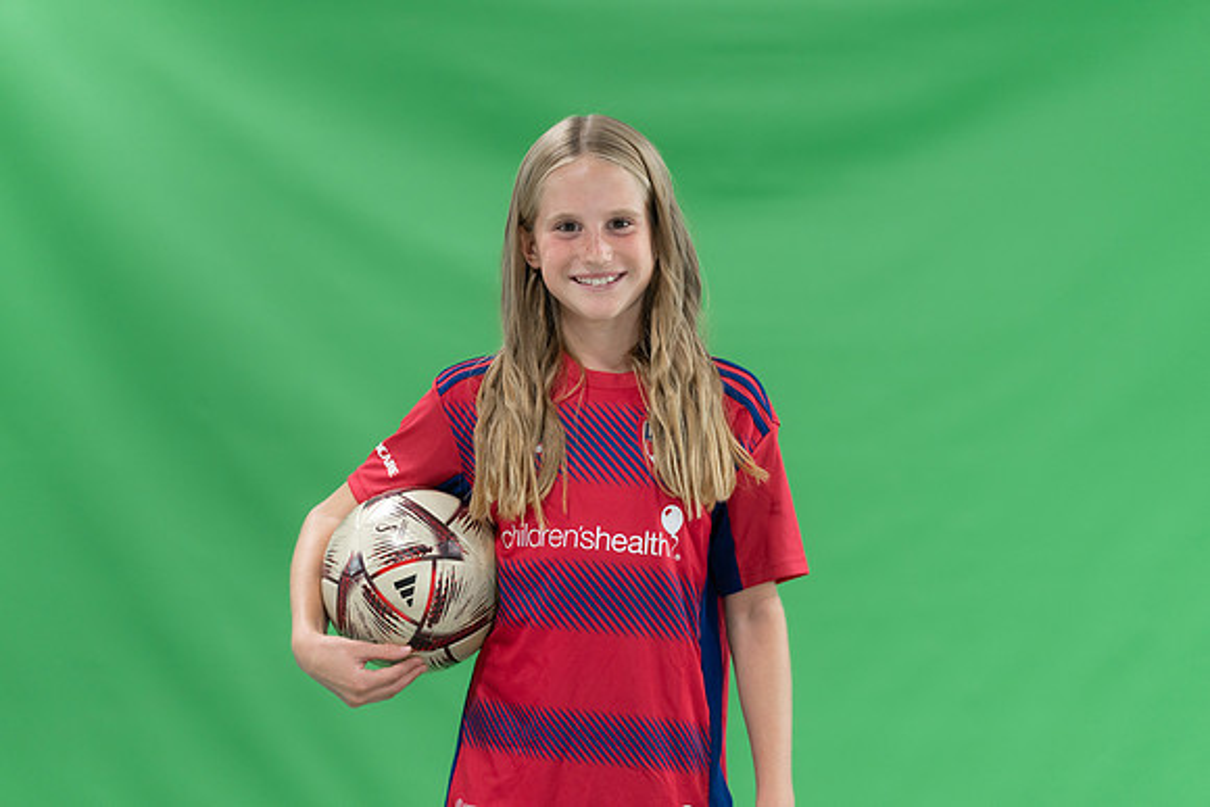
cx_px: 605
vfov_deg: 9.1
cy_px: 404
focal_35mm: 151
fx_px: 5076
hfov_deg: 13.6
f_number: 2.8
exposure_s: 1/250
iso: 1000
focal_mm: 151
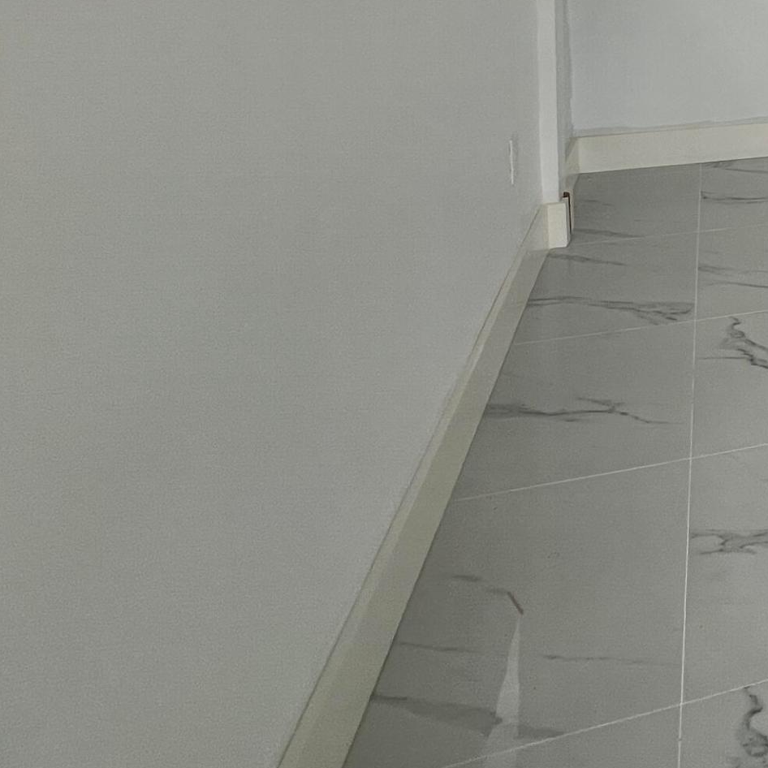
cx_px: 1076
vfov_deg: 38.9
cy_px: -77
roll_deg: -1.1
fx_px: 879
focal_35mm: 35
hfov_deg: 31.5
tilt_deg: -4.2
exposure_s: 1/138
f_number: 1.8
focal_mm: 1.57
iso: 32
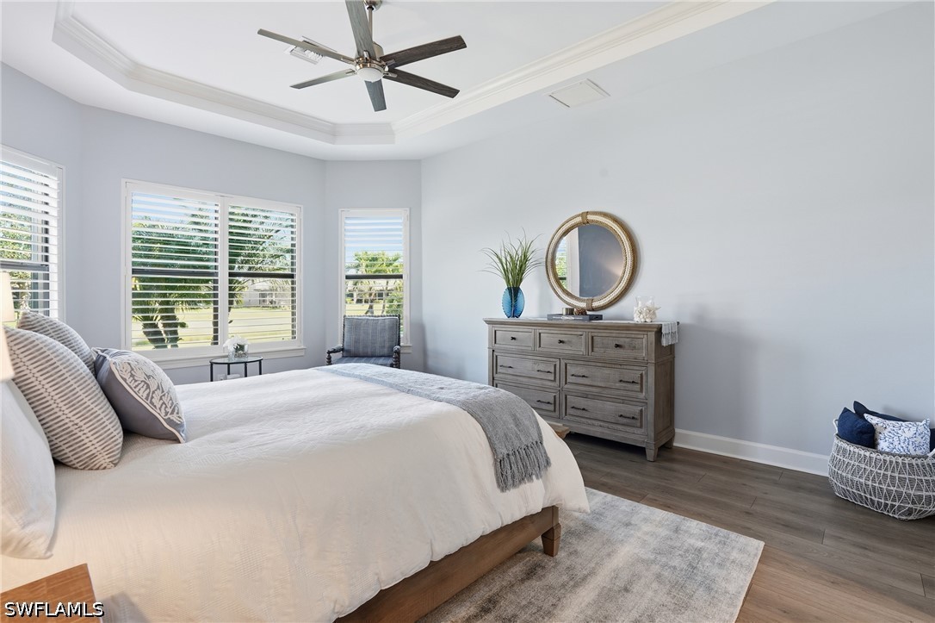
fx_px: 415
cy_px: 312
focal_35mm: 16
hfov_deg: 96.8
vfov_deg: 73.7
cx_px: 468
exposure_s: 1/40
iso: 400
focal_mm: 16
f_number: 9
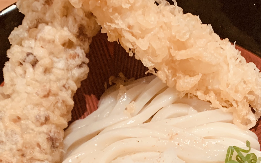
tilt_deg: -72.0
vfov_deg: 17.7
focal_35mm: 68
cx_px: 152
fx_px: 484
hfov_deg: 30.1
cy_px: 220
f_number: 1.8
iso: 200
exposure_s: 1/50
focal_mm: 4.25
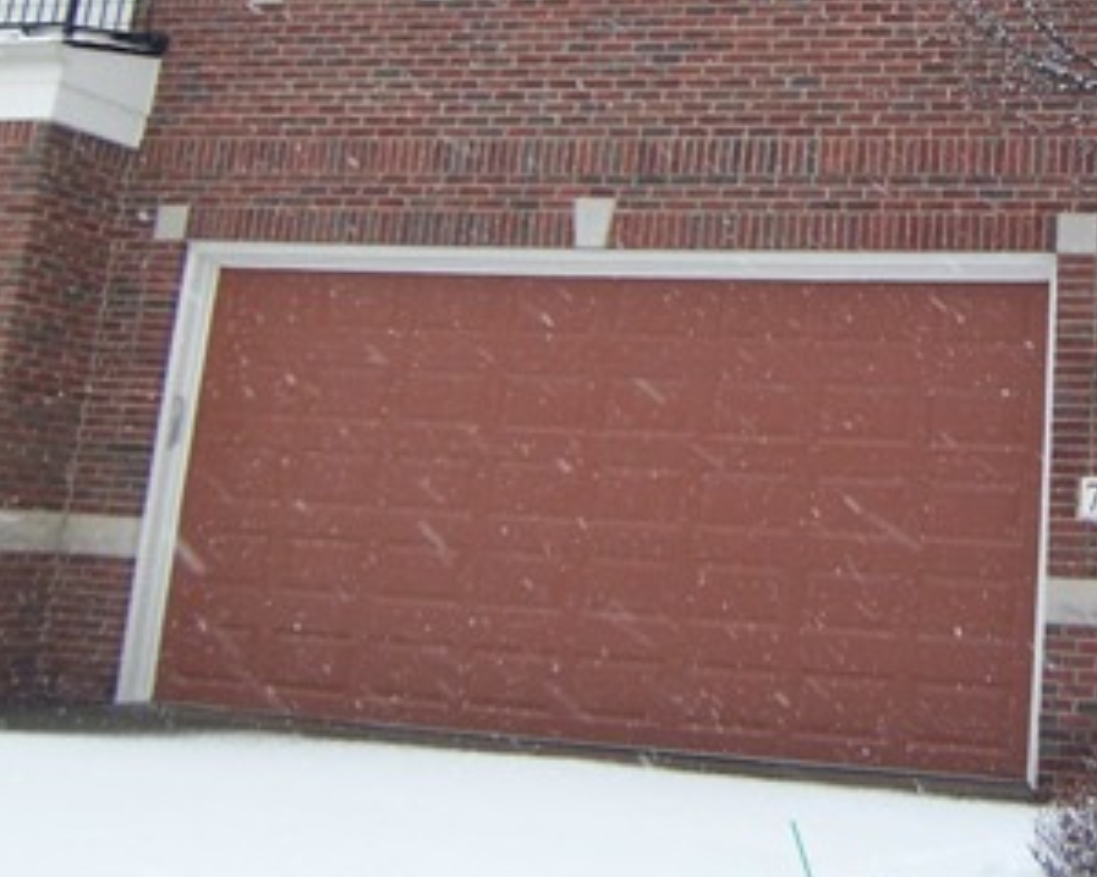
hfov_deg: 35.9
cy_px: 194
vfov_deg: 30.8
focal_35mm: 48
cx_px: 1035
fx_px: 1558
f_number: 2.8
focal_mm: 3.8
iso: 64
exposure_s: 1/160
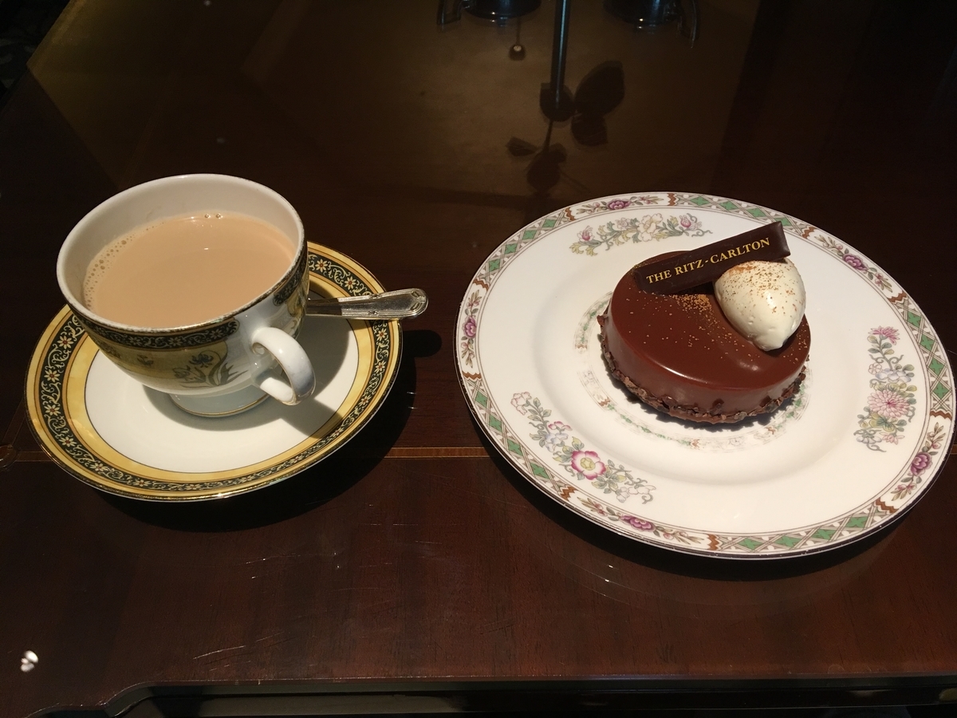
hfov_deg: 61.7
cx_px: 478
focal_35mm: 29
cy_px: 359
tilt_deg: -48.0
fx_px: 802
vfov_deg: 48.2
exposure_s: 1/30
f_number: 2.2
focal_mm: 4.15
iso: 100
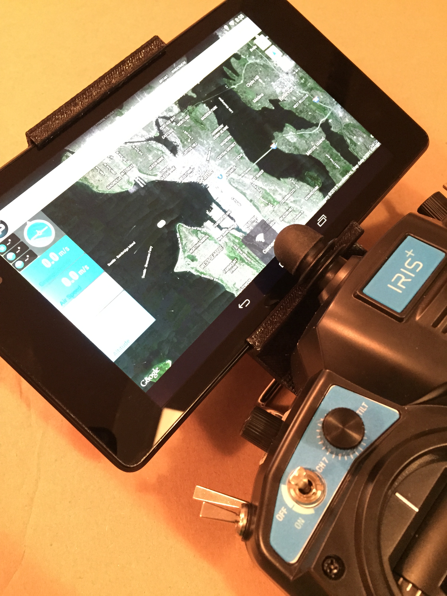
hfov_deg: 48.2
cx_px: 224
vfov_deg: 61.7
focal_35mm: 29
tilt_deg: -63.0
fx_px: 499
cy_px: 298
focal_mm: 4.15
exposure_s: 1/15
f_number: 2.2
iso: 640
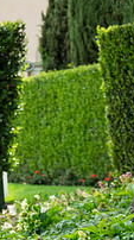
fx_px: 1453
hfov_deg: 5.1
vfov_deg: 9.4
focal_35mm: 229
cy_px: 186
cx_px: -180
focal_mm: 76
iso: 1250
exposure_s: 1/2000
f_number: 6
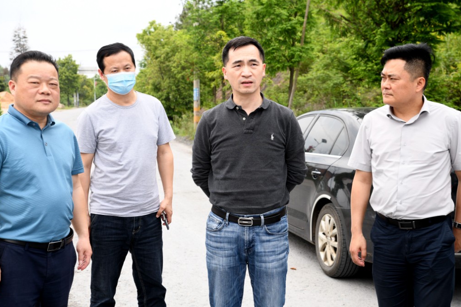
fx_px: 717
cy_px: 156
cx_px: 231
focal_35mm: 56
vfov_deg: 24.2
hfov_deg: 35.6
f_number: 7.1
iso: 250
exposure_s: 1/200
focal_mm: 55
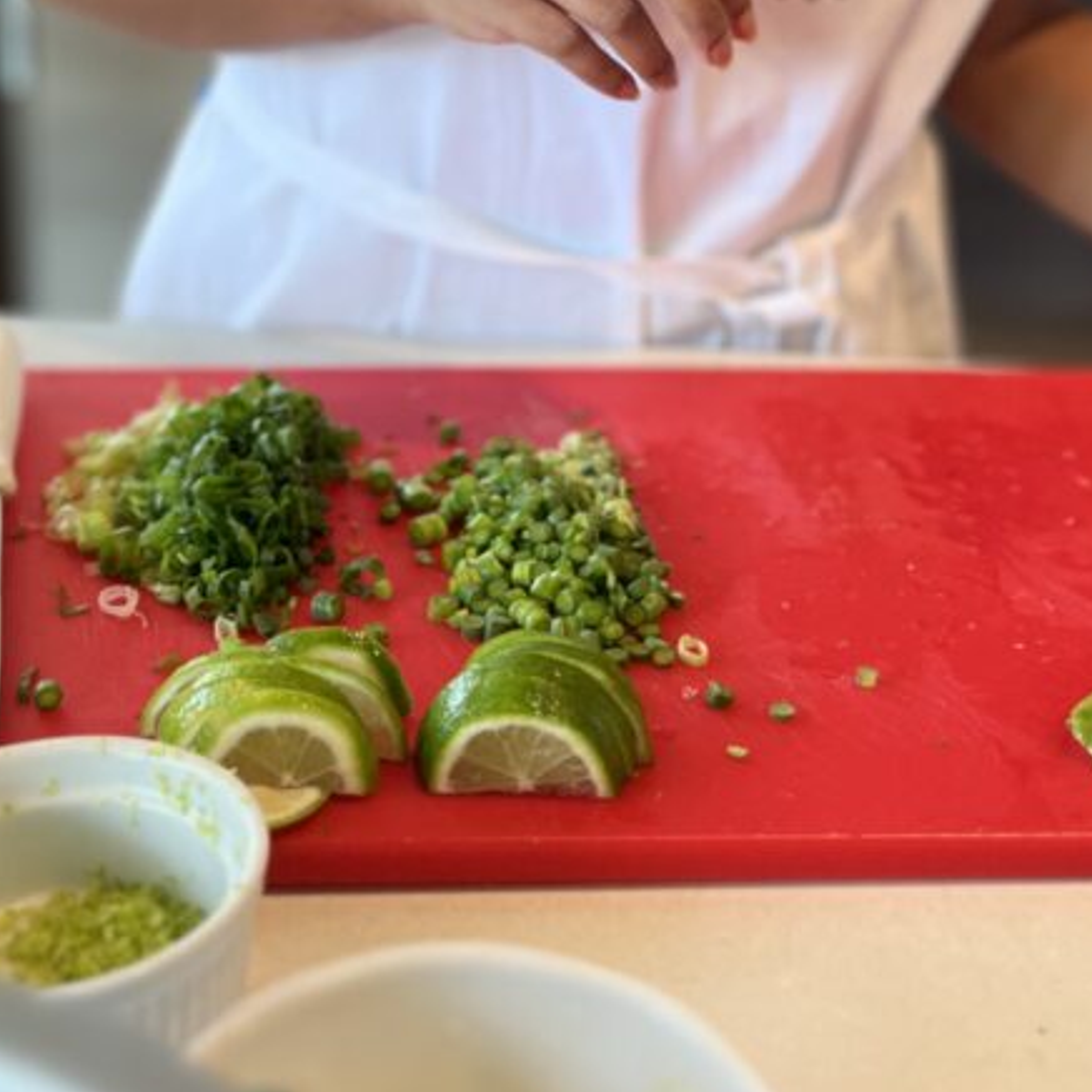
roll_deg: -1.0
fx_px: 1927
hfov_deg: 31.6
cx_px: 601
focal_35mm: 54
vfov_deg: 30.0
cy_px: 75
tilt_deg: -13.4
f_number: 1.6
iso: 64
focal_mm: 5.1
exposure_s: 1/120
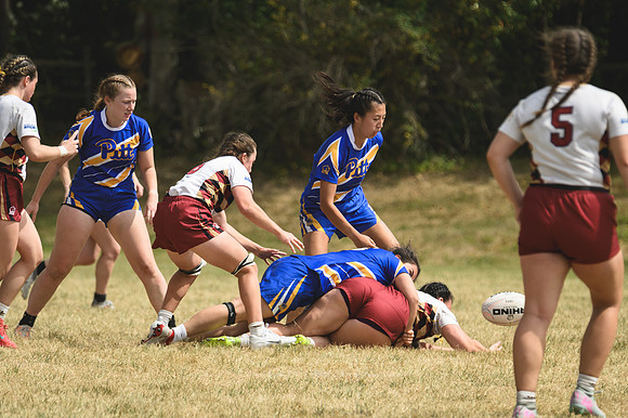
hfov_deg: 3.4
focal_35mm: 600
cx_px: 314
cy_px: 209
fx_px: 10460
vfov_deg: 2.3
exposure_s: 1/1000
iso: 160
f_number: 6
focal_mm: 400
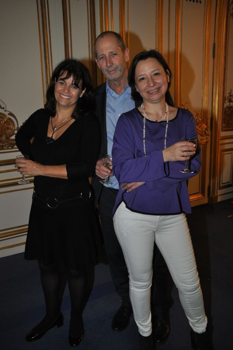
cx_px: 116
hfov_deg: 39.8
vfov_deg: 57.3
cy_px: 175
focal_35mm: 33
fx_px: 321
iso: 800
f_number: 4
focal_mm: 22
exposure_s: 1/60
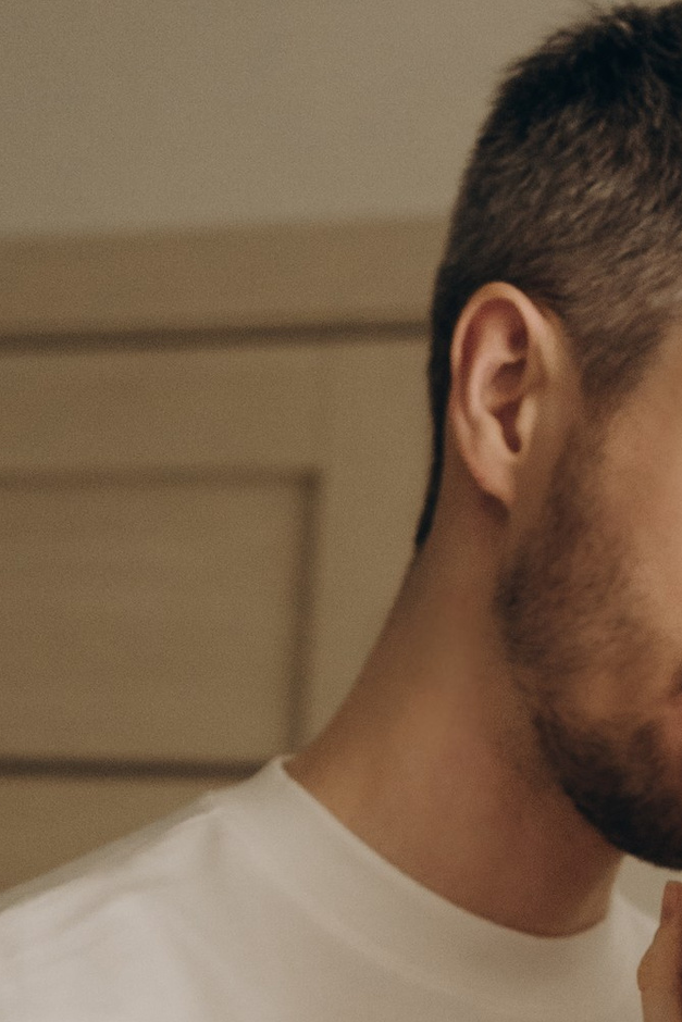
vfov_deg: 13.6
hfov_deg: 9.4
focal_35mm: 143
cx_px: 968
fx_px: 4062
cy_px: 1467
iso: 2000
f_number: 3.2
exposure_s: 1/160
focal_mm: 35
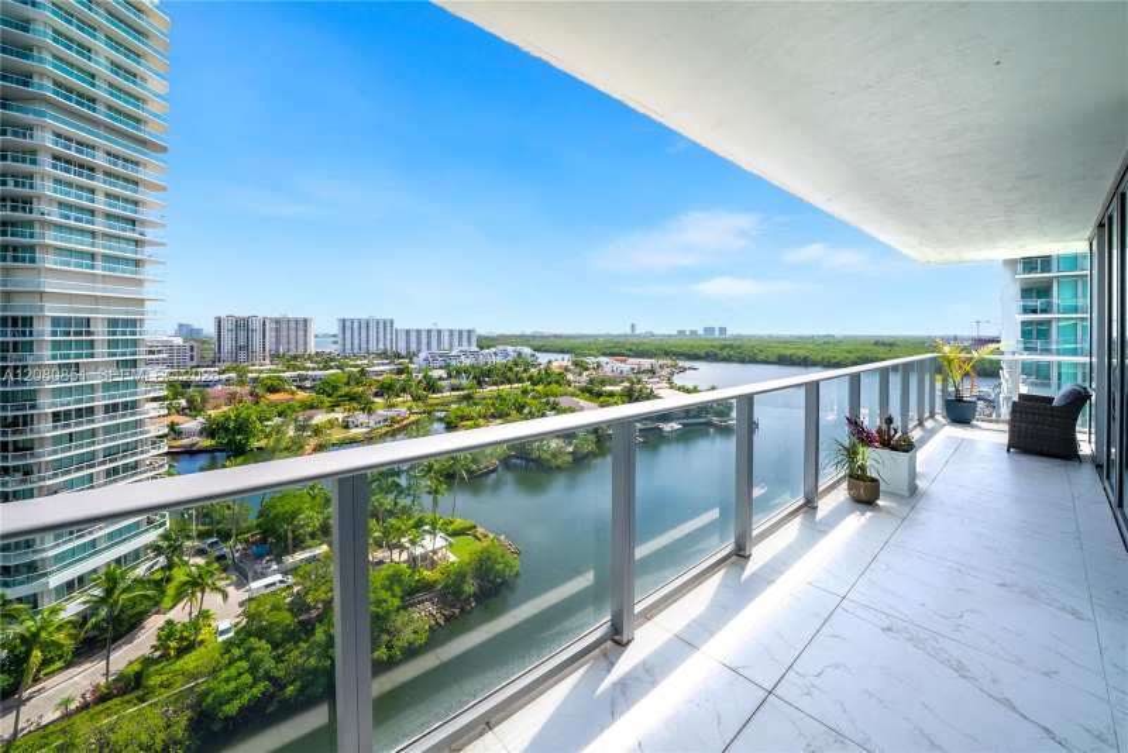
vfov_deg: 90.1
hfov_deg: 112.6
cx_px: 564
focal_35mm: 12
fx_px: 376
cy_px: 376
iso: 400
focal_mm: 12
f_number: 8
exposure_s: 1/640
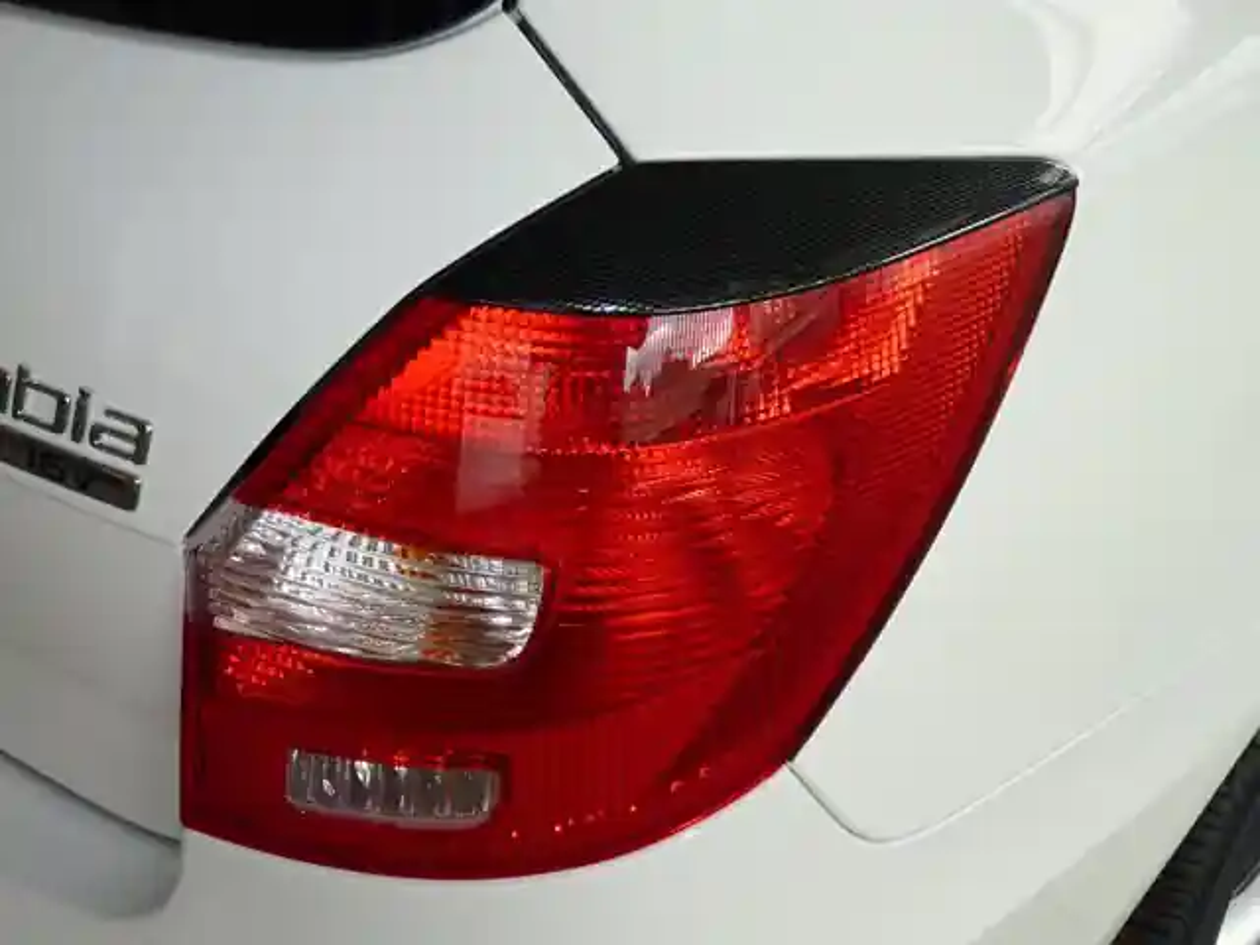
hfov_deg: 38.9
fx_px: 1784
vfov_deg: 29.7
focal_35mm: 49
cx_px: 630
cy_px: 472
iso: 100
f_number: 3.2
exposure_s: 1/30
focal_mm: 8.7
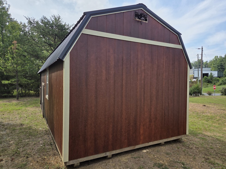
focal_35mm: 24
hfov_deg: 71.6
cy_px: 85
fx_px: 157
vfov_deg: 56.8
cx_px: 114
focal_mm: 5.4
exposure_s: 1/5261
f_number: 1.8
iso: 80
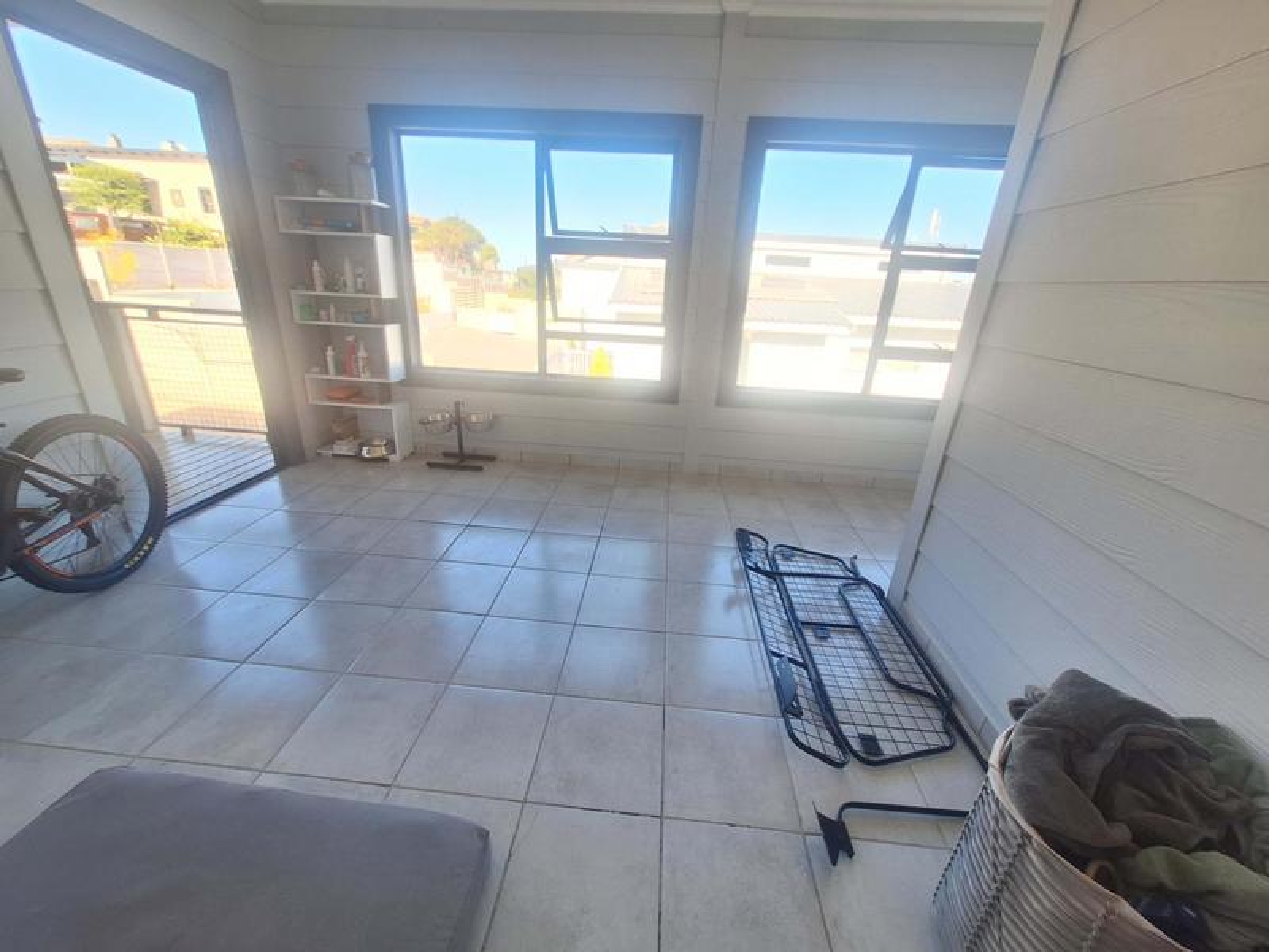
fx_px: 477
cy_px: 476
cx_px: 634
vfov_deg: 89.9
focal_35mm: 13
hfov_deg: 106.2
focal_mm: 1.74
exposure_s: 1/100
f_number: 2.2
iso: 50
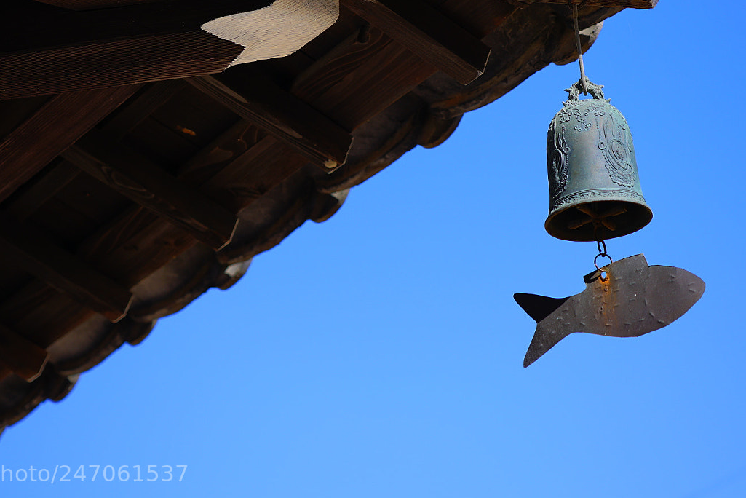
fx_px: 2135
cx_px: 389
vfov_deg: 13.3
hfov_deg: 19.8
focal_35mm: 103
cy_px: 142
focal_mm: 66
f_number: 4
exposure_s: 1/400
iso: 50
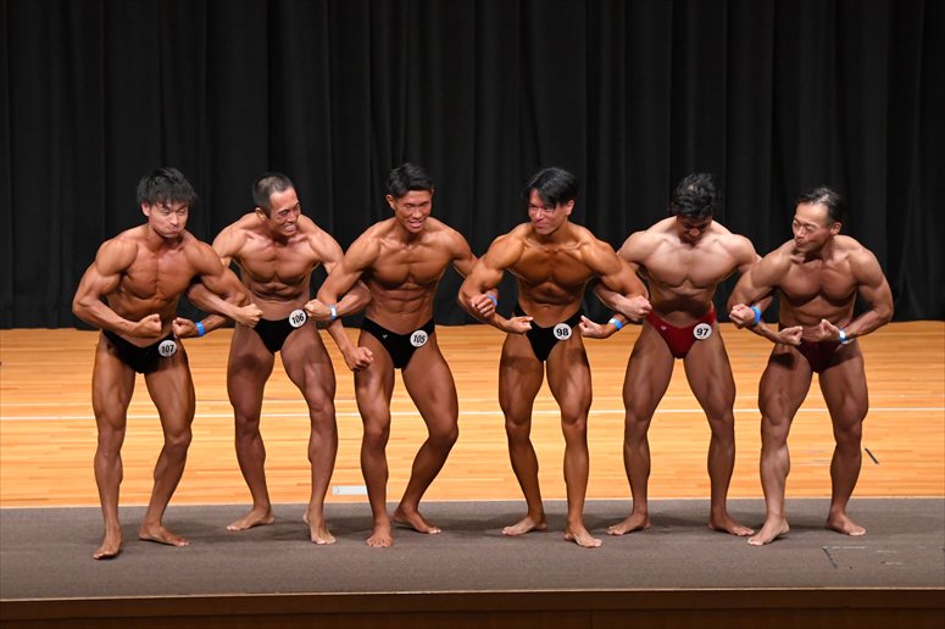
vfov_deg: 7.9
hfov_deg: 11.8
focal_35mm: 174
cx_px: 472
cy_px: 314
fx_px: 4565
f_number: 5.6
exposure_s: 1/400
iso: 5000
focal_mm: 116
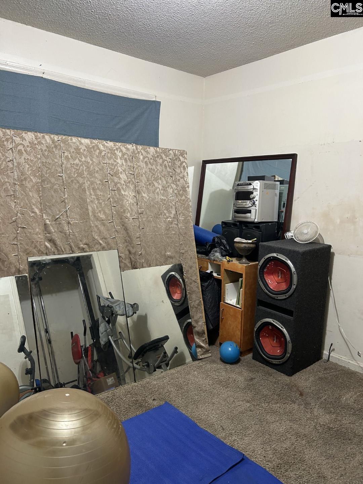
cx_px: 182
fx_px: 364
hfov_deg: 53.1
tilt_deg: -7.7
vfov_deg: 67.3
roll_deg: +0.4
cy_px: 242
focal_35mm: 26
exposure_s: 1/60
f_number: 1.5
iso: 200
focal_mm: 5.7
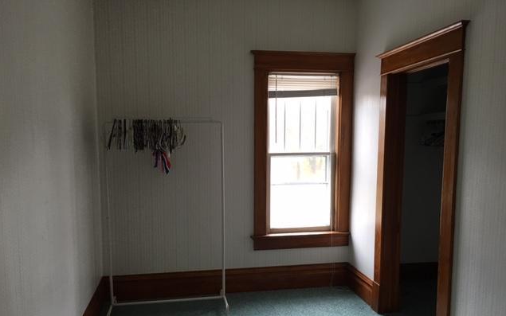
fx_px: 428
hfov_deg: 61.2
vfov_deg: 40.4
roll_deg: -1.0
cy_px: 190
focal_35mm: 31
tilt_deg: -4.3
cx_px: 253
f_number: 2.2
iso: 40
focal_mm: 4.15
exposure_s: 1/30
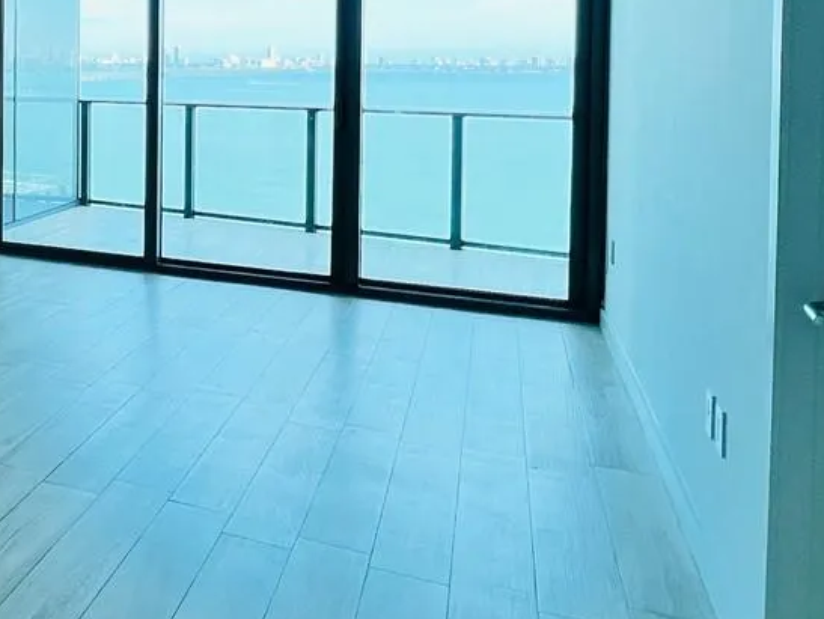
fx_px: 905
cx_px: -51
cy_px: 93
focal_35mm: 38
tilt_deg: -1.9
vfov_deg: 36.0
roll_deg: -0.2
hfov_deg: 40.8
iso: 32
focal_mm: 1.57
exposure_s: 1/120
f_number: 1.8
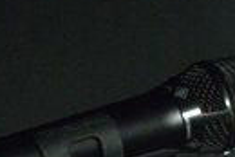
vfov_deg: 0.8
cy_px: 148
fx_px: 10855
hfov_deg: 1.2
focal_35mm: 1661
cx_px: 367
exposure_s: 1/100
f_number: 2.8
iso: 640
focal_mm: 200
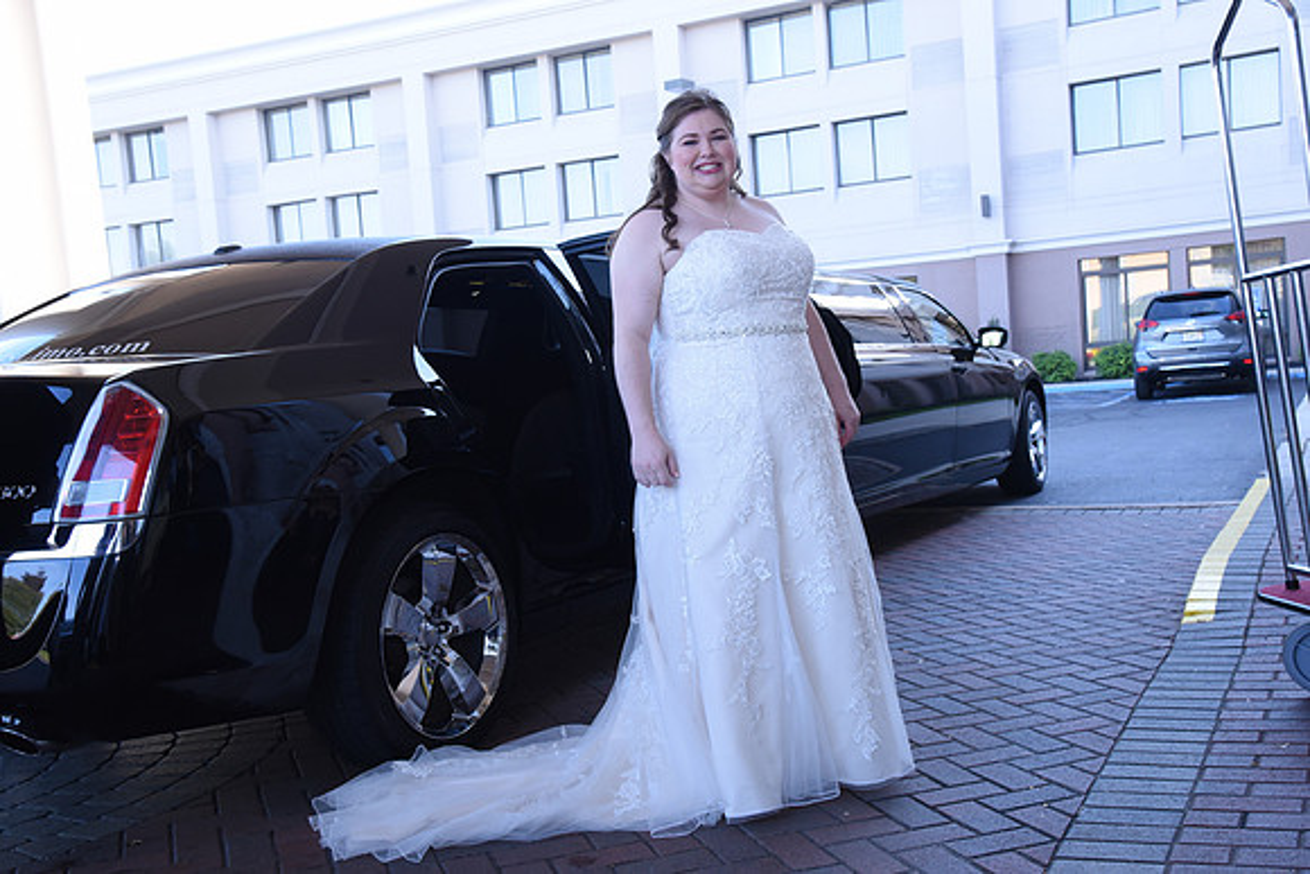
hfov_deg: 50.7
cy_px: 437
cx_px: 655
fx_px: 1383
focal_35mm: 38
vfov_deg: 35.1
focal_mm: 38
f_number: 8
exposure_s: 1/200
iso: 1600
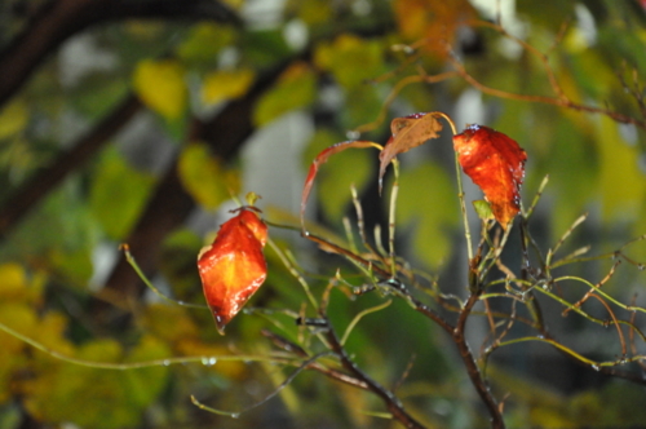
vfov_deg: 8.7
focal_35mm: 158
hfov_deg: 13.1
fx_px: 2823
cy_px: 214
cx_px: 323
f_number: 5.6
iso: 3200
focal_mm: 105
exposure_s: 1/2.5
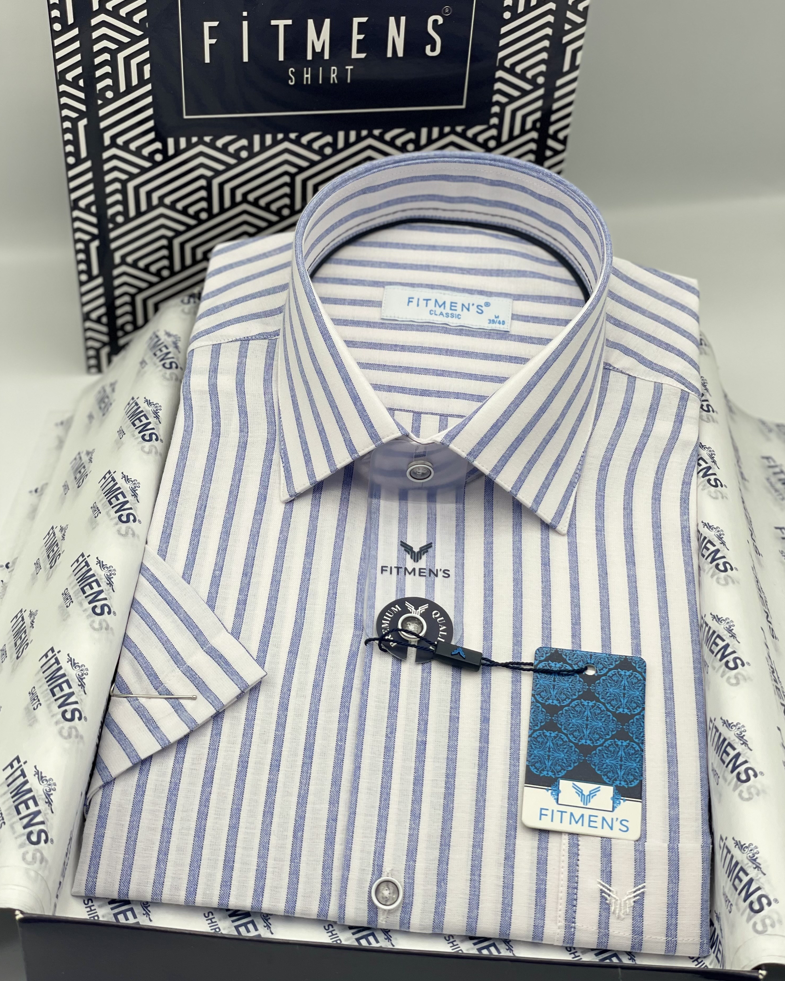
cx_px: 392
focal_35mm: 55
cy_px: 493
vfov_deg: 34.1
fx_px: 1597
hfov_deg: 27.6
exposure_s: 1/182
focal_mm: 6
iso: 25
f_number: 2
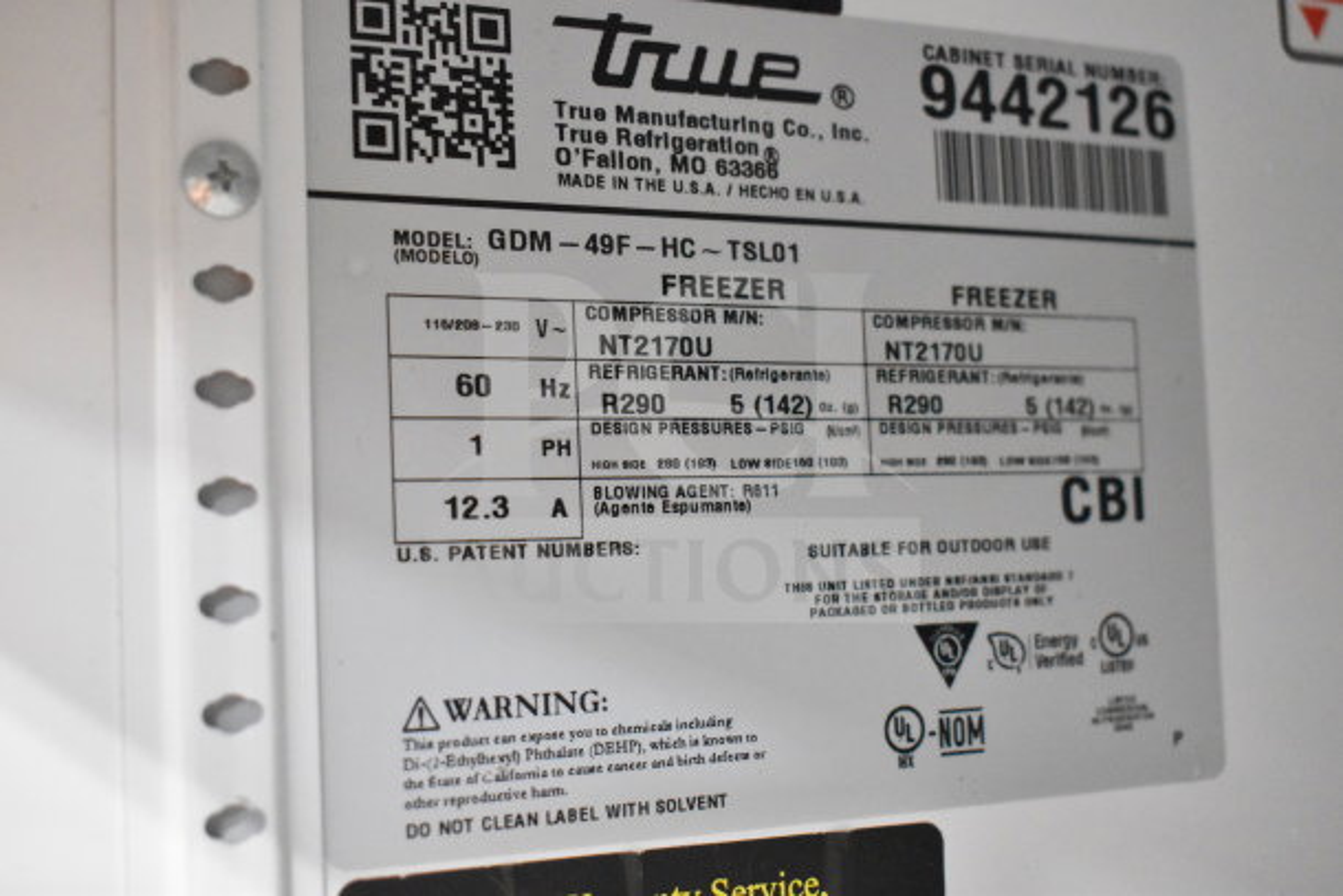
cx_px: 672
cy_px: 448
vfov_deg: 28.1
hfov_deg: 41.1
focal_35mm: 48
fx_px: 1791
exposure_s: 1/50
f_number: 4.5
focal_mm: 32
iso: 9000
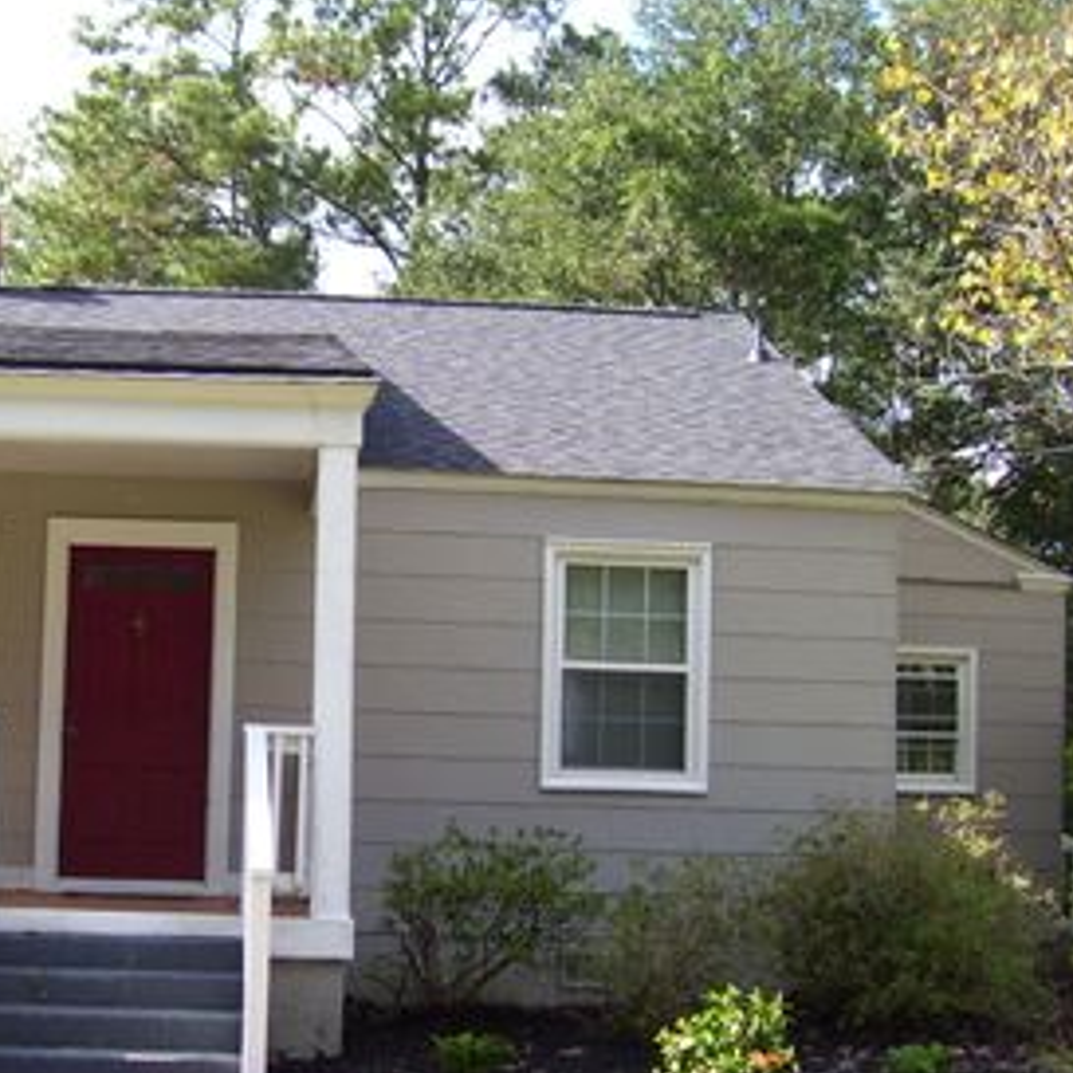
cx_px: 275
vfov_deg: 28.4
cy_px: 713
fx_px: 2104
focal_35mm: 60
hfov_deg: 28.2
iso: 80
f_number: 2.7
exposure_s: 1/350
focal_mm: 6
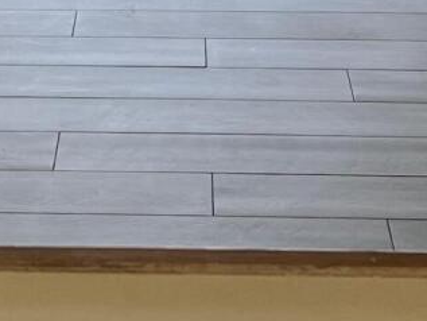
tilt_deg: -8.9
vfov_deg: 8.7
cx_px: 101
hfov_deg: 12.0
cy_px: -240
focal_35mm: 164
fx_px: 2024
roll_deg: +0.6
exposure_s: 1/120
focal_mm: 5.7
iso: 40
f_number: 1.5
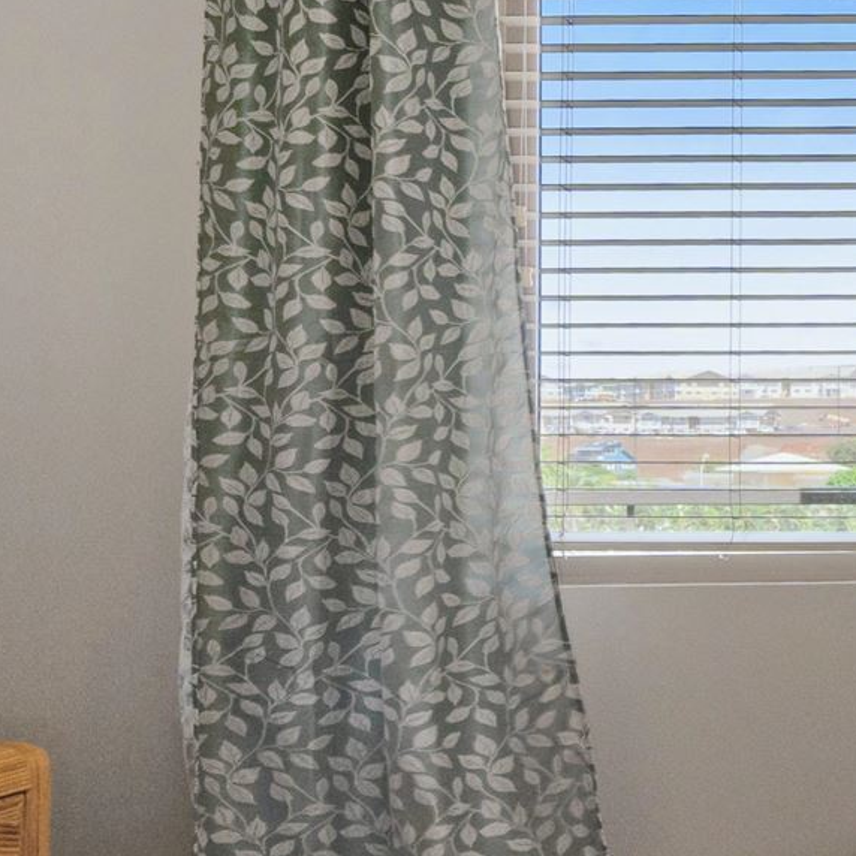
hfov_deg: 20.6
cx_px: 1236
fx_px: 2042
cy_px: 581
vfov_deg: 23.5
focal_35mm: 73
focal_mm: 16
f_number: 10
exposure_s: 1/13
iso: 320
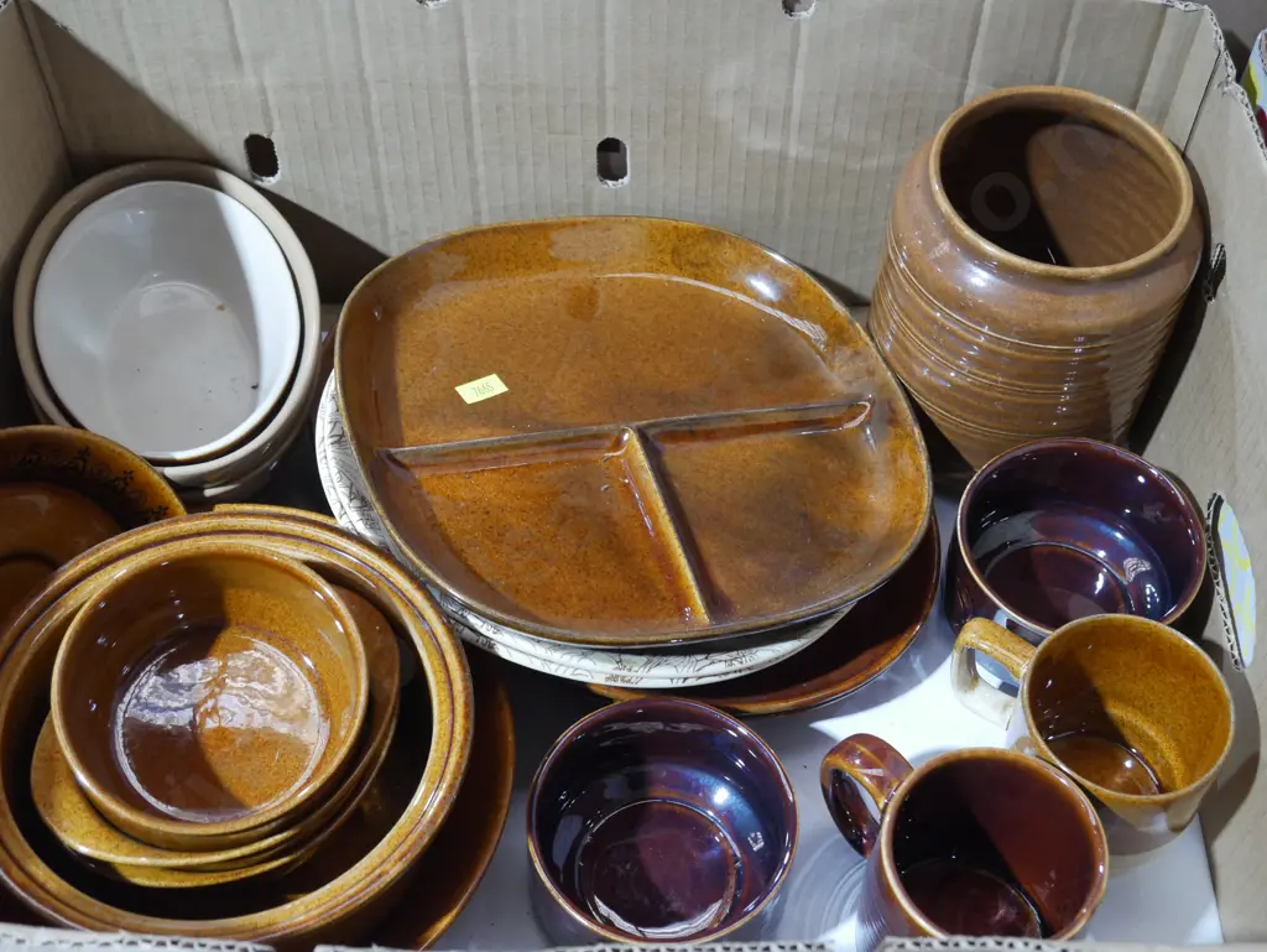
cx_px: 634
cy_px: 476
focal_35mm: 46
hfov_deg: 41.2
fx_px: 1684
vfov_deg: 31.5
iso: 2000
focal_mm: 23
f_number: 5.1
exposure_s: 1/60
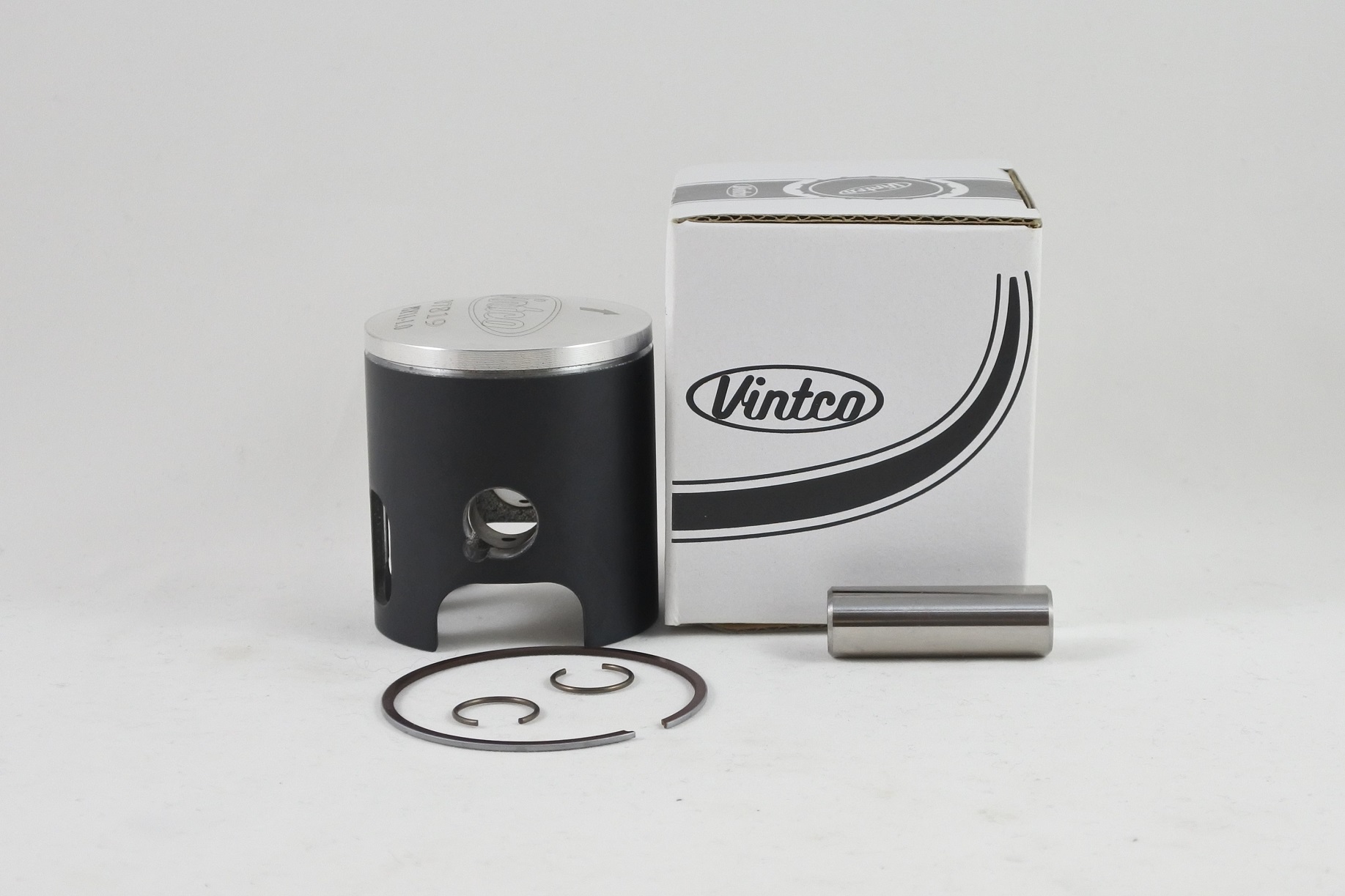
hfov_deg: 41.1
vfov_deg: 28.1
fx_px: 1793
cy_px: 448
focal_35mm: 48
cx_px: 672
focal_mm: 18
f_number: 4.5
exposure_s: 1/125
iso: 400
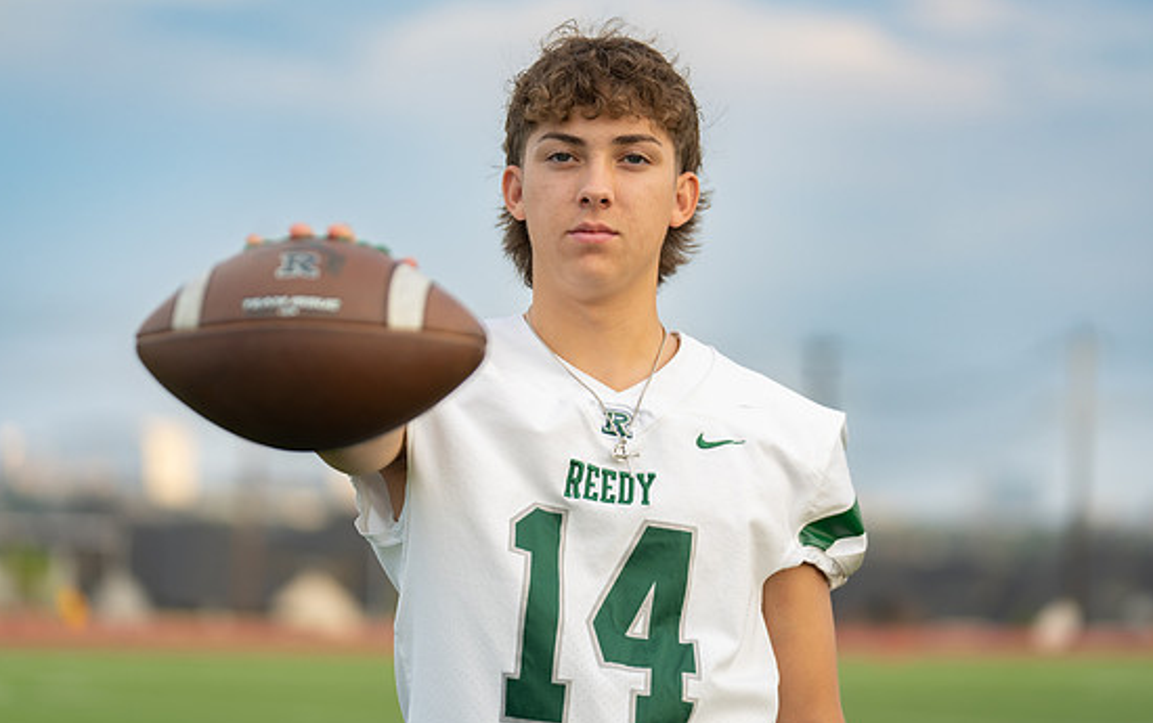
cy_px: 324
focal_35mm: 136
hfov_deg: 15.3
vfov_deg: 9.7
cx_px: 605
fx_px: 4278
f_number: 2.8
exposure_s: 1/320
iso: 100
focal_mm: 119
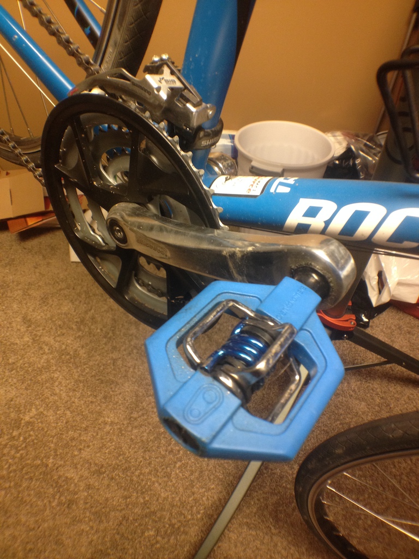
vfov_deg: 52.6
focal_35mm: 35
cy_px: 280
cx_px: 210
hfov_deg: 40.7
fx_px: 565
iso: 160
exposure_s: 1/20
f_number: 2.4
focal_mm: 4.28
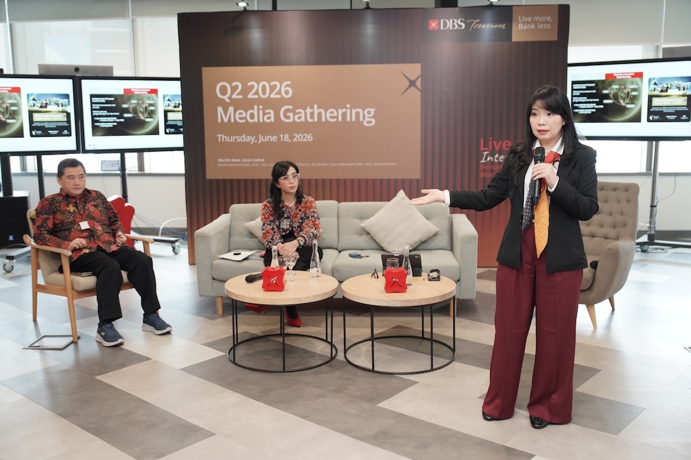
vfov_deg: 36.9
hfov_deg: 53.1
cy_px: 230
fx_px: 691
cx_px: 346
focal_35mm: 36
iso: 800
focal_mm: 36
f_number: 2.8
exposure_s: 1/125
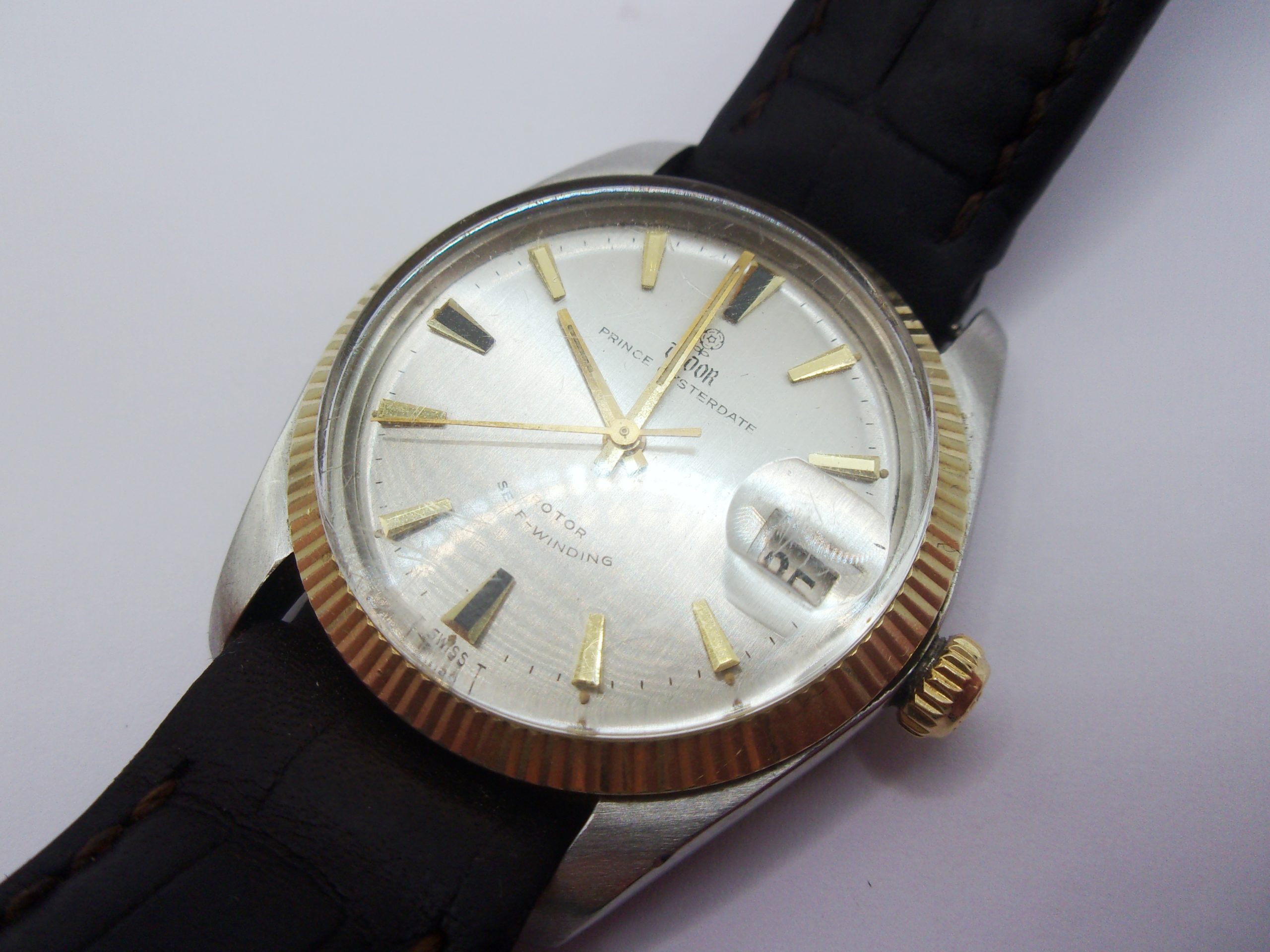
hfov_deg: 63.4
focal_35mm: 28
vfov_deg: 49.7
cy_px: 476
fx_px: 1027
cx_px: 635
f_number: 3.9
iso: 80
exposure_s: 1/140
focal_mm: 5.1
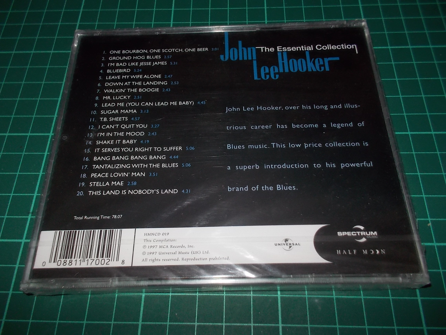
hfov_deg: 61.7
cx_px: 223
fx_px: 374
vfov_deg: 48.2
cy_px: 168
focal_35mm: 29
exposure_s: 1/30
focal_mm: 4.1
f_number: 3.3
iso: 200
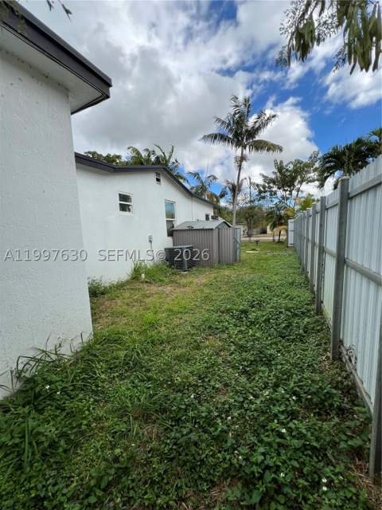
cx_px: 191
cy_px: 255
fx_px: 191
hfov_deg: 89.9
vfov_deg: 106.2
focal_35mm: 13
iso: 32
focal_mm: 1.57
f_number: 1.8
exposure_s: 1/1004
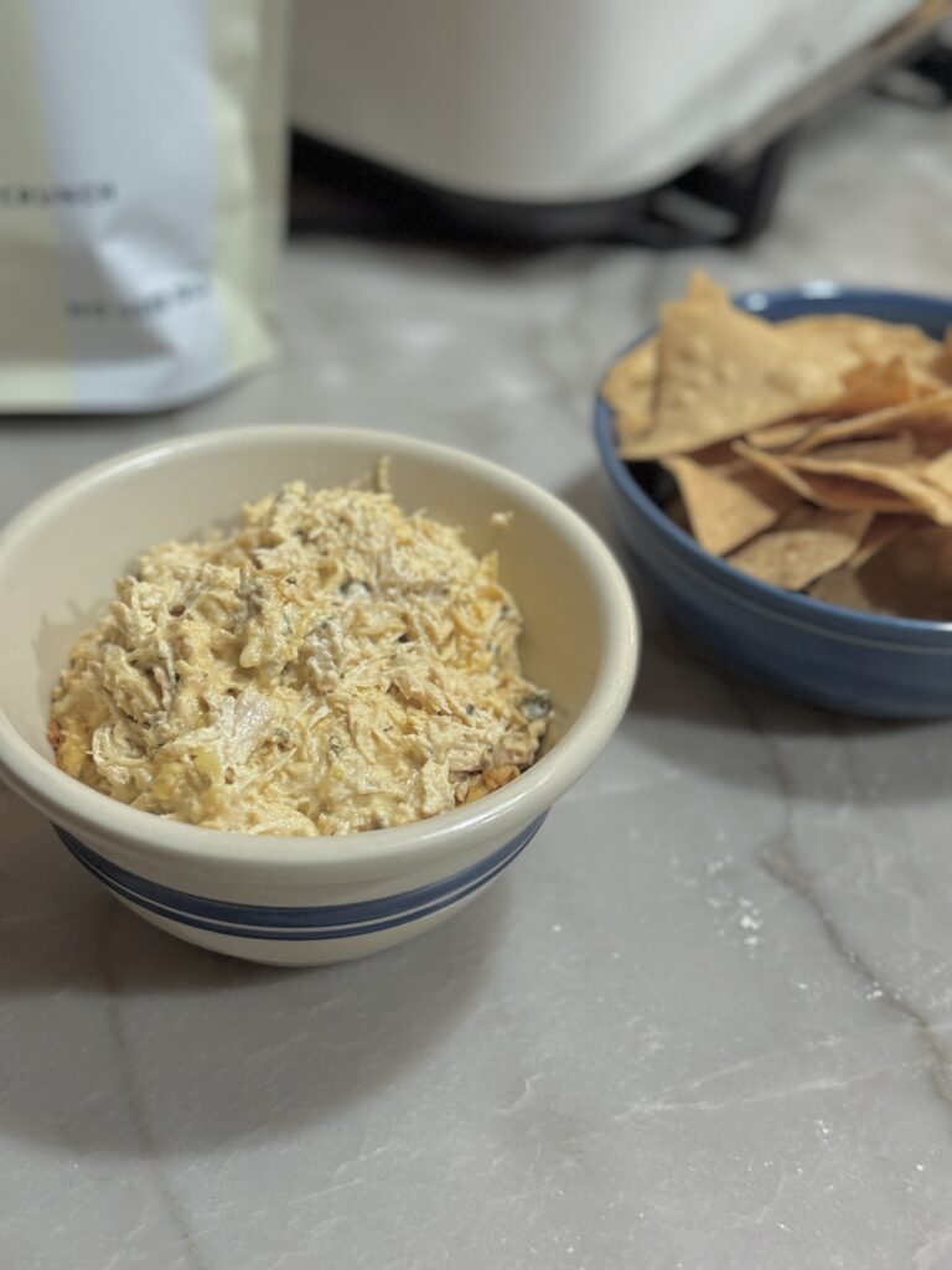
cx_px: 476
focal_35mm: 48
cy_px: 635
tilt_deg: -39.1
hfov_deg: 30.3
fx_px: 1760
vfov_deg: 39.7
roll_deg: -2.9
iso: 500
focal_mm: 6.76
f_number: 1.78
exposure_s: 1/40
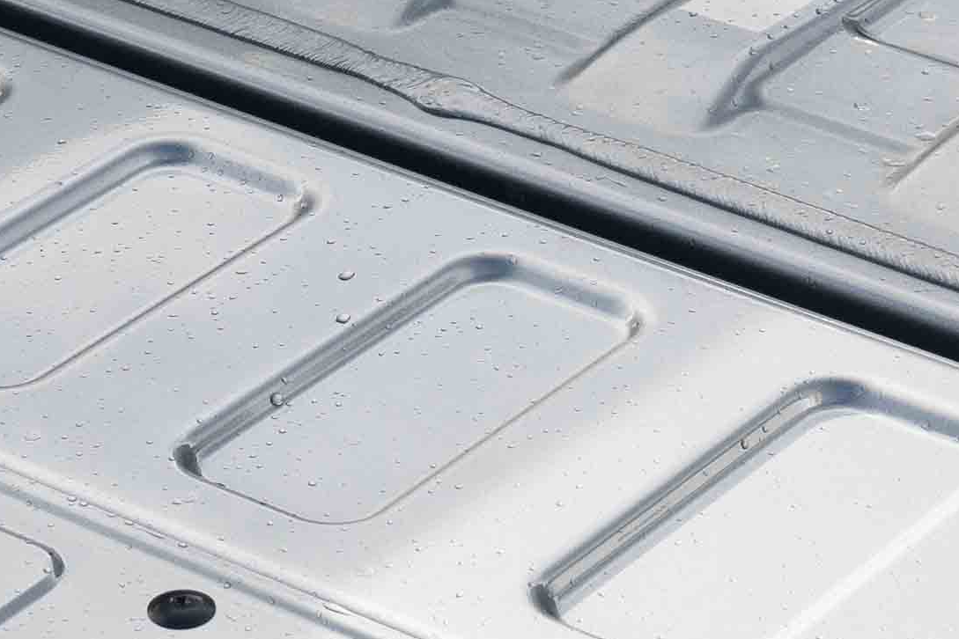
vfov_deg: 7.1
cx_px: 569
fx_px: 5141
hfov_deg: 10.7
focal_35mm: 193
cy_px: 40
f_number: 5.6
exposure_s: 1/400
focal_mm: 30
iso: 640
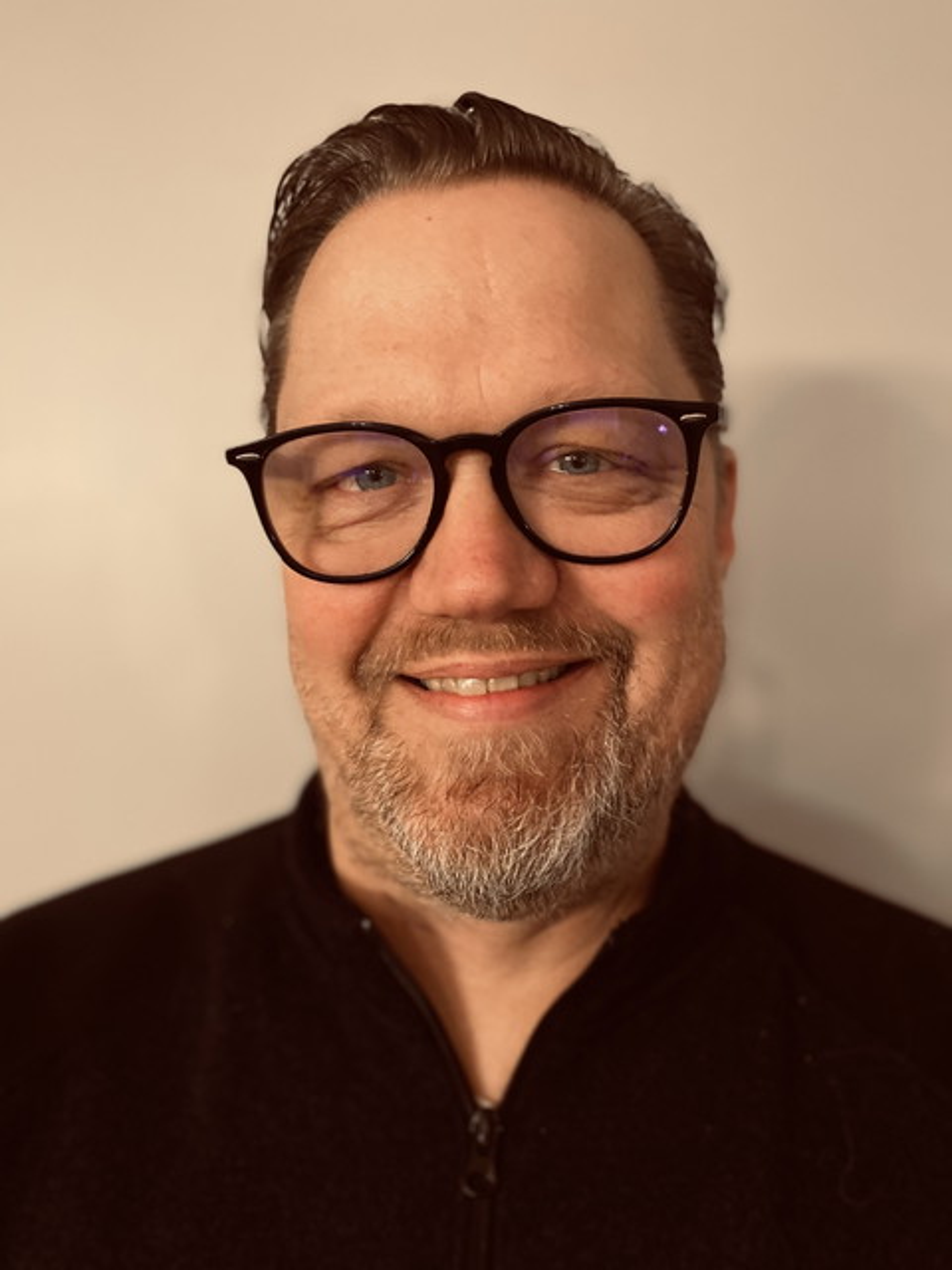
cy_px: 635
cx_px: 476
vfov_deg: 67.3
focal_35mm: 26
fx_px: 953
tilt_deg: -4.5
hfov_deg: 53.1
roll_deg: -0.8
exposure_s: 1/30
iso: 640
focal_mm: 4.25
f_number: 1.8
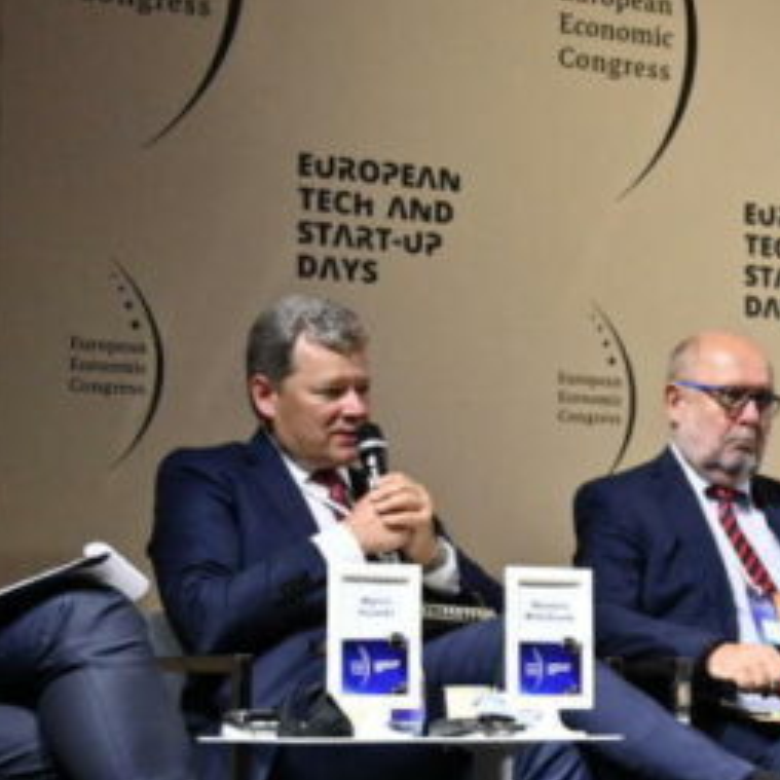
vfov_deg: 17.7
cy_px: 459
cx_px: 675
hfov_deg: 17.5
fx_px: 2498
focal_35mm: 98
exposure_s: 1/250
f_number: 4
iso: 2000
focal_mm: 38
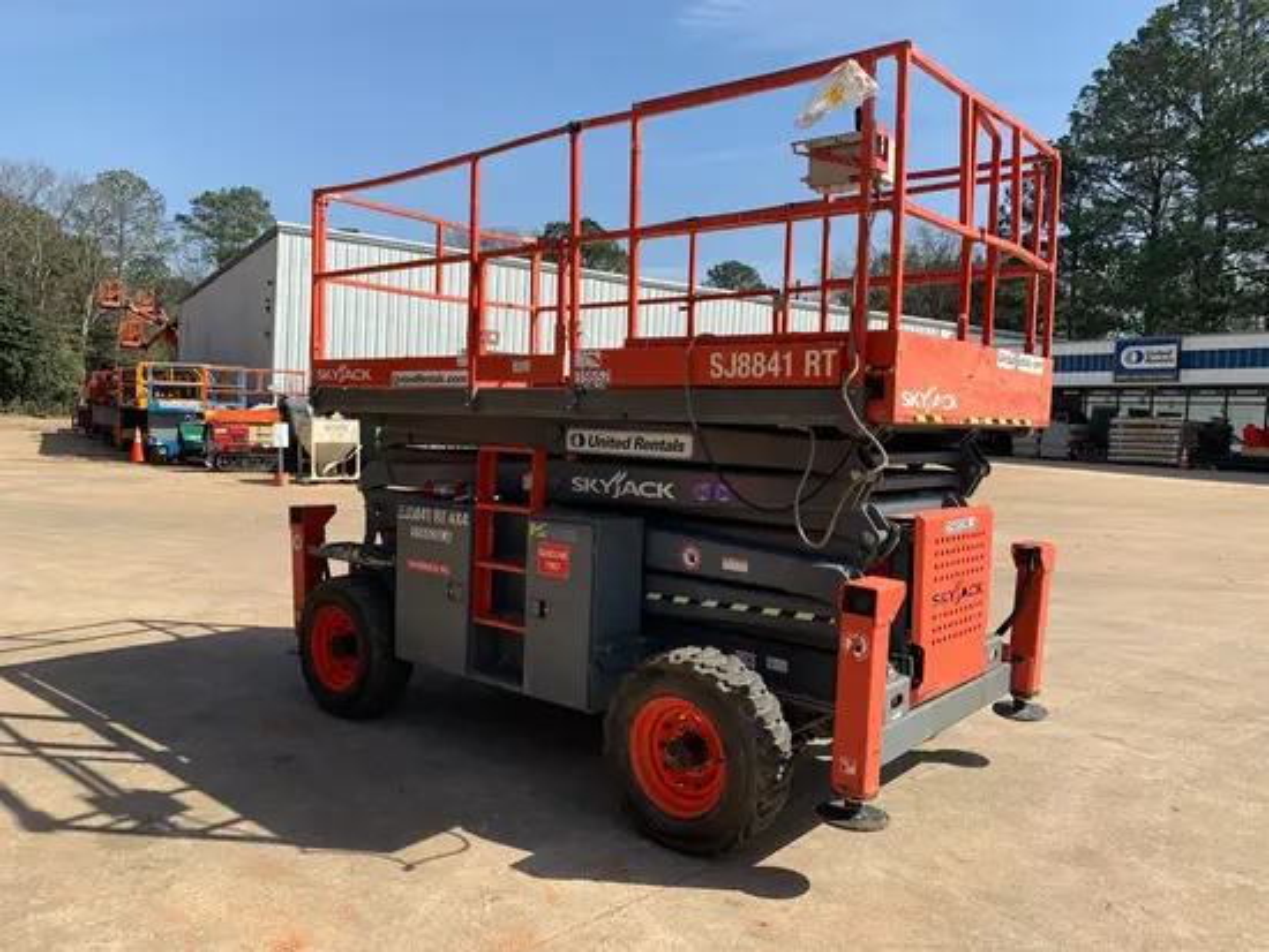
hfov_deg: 67.3
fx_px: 954
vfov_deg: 53.1
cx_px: 634
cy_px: 476
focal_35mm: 26
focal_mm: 4.25
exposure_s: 1/1845
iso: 25
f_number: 1.8
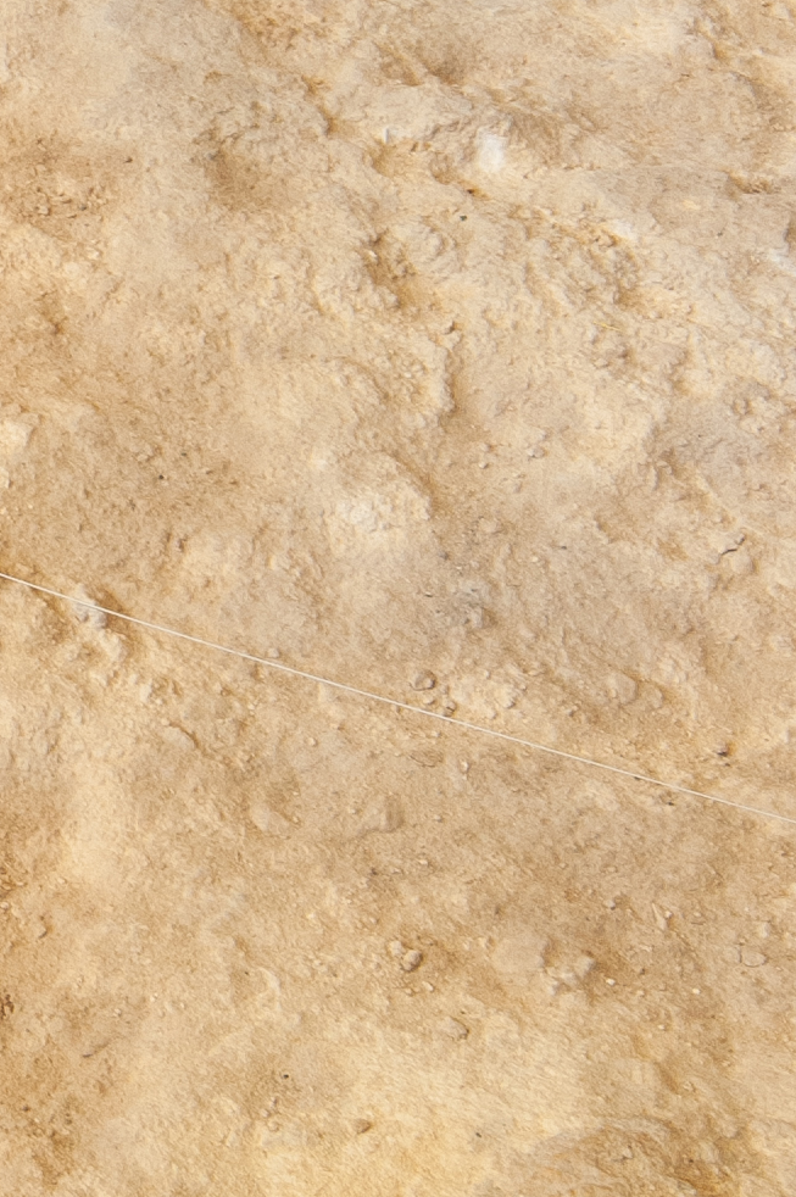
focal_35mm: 97
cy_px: 72
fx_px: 3207
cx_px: -384
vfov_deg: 20.6
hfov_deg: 13.4
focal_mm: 21
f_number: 11
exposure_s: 1/6
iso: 200
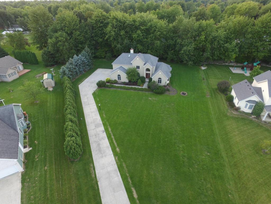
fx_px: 157
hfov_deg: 81.7
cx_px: 136
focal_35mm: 20
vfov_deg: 66.0
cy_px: 102
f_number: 2.8
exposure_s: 1/25
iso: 152
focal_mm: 3.61
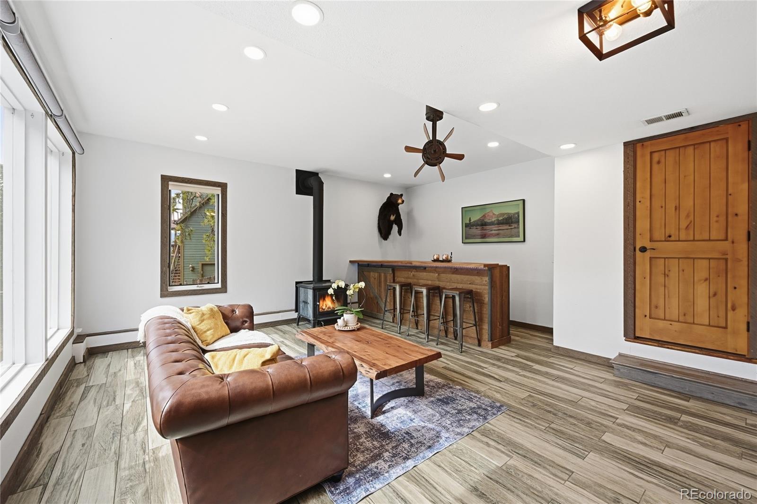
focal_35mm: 14
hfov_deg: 104.3
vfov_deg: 81.2
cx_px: 378
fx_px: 294
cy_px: 252
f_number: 8
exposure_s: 1/800
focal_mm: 14
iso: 400
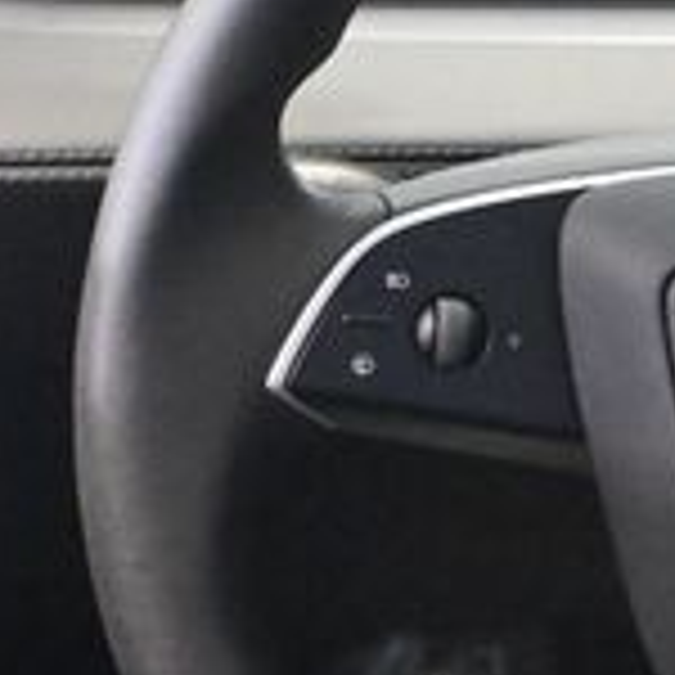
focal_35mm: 163
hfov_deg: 10.5
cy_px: 374
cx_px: 882
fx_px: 3596
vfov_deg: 10.7
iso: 12800
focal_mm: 30
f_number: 4.8
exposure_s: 1/50
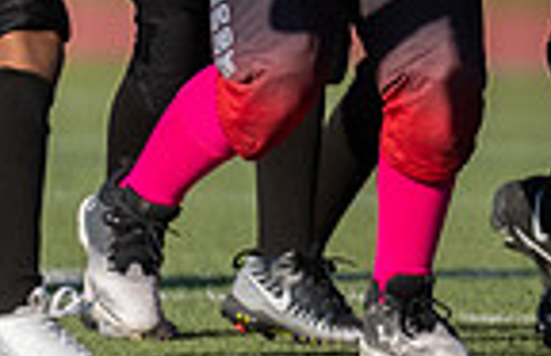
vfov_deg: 0.9
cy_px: -118
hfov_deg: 1.4
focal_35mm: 1497
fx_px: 22693
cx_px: 789
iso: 100
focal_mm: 200
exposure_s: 1/1600
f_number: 2.8
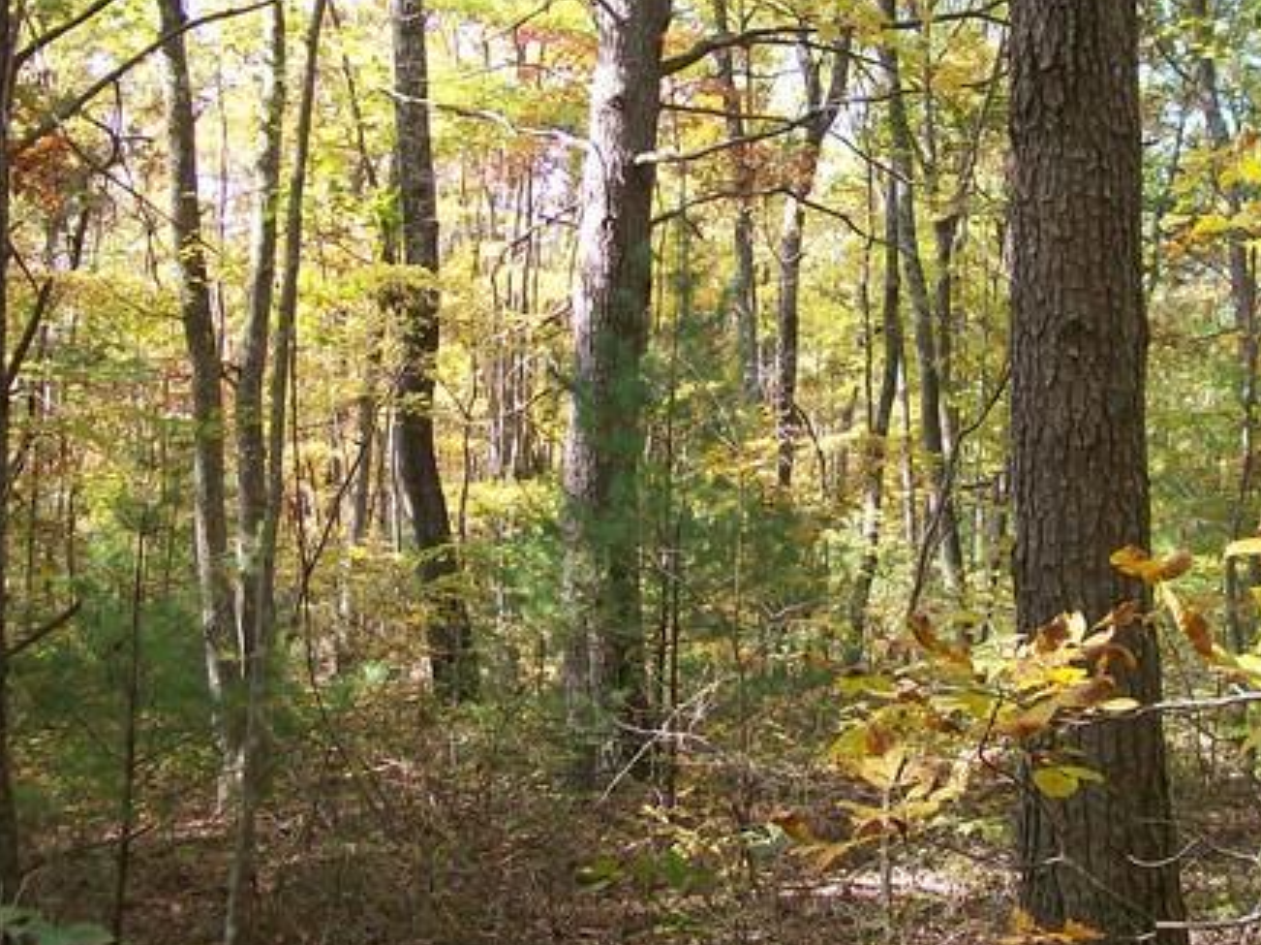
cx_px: 703
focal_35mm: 59
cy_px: 272
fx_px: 2148
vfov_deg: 24.6
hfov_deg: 32.7
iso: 80
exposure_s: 1/109
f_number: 2.7
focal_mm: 6
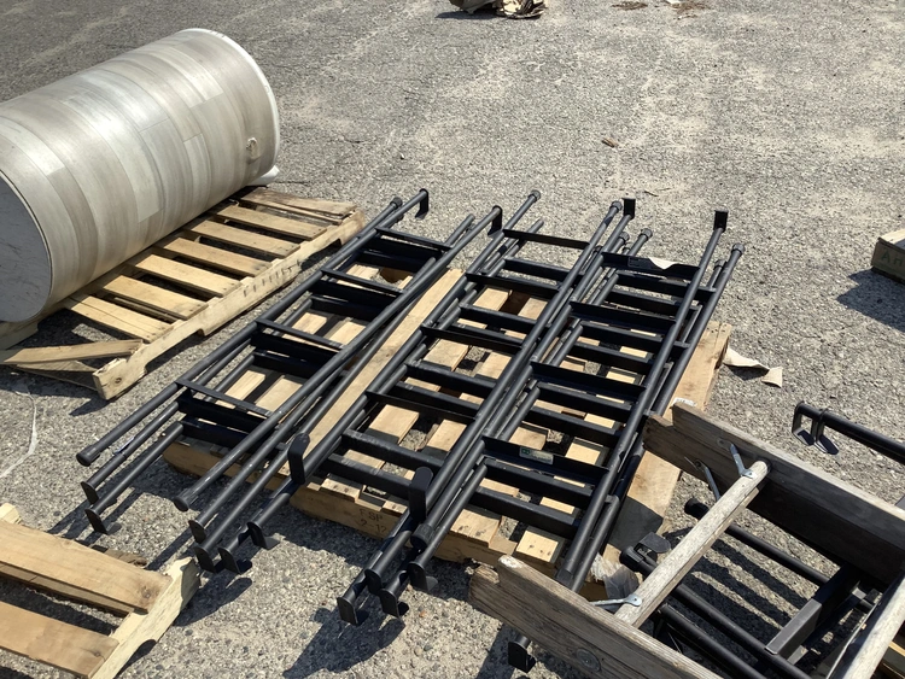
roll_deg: +2.6
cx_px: 452
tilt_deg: -36.8
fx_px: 811
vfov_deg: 45.5
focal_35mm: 31
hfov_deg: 58.3
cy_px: 340
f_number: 2.4
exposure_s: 1/1164
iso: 25
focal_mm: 3.3
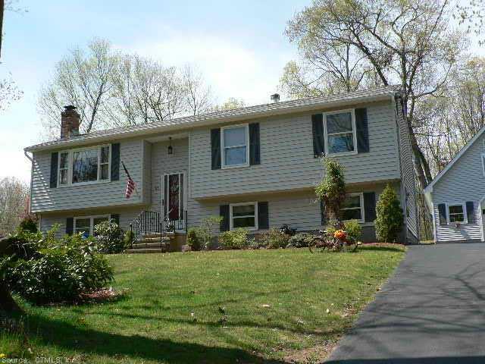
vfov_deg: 39.7
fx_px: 504
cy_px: 182
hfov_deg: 51.4
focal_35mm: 36
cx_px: 242
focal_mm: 6
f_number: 4
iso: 80
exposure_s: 1/400
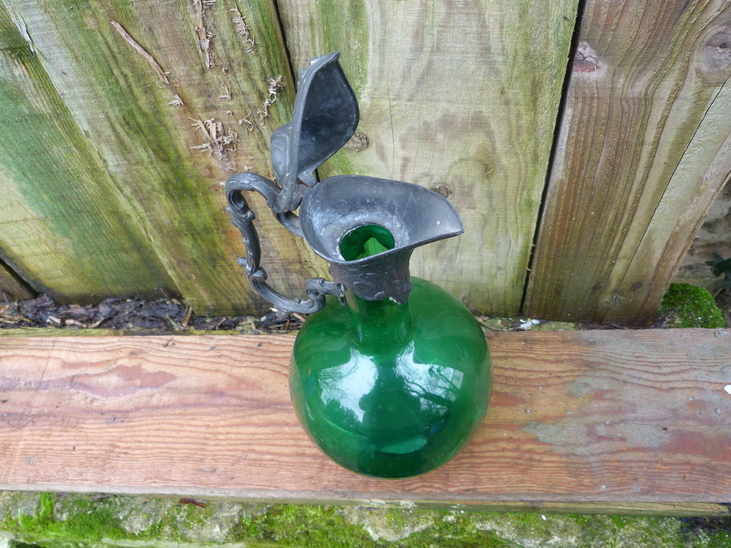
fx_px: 549
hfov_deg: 67.3
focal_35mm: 26
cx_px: 366
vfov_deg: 53.1
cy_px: 274
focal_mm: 4.7
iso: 160
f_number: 2.8
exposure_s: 1/60
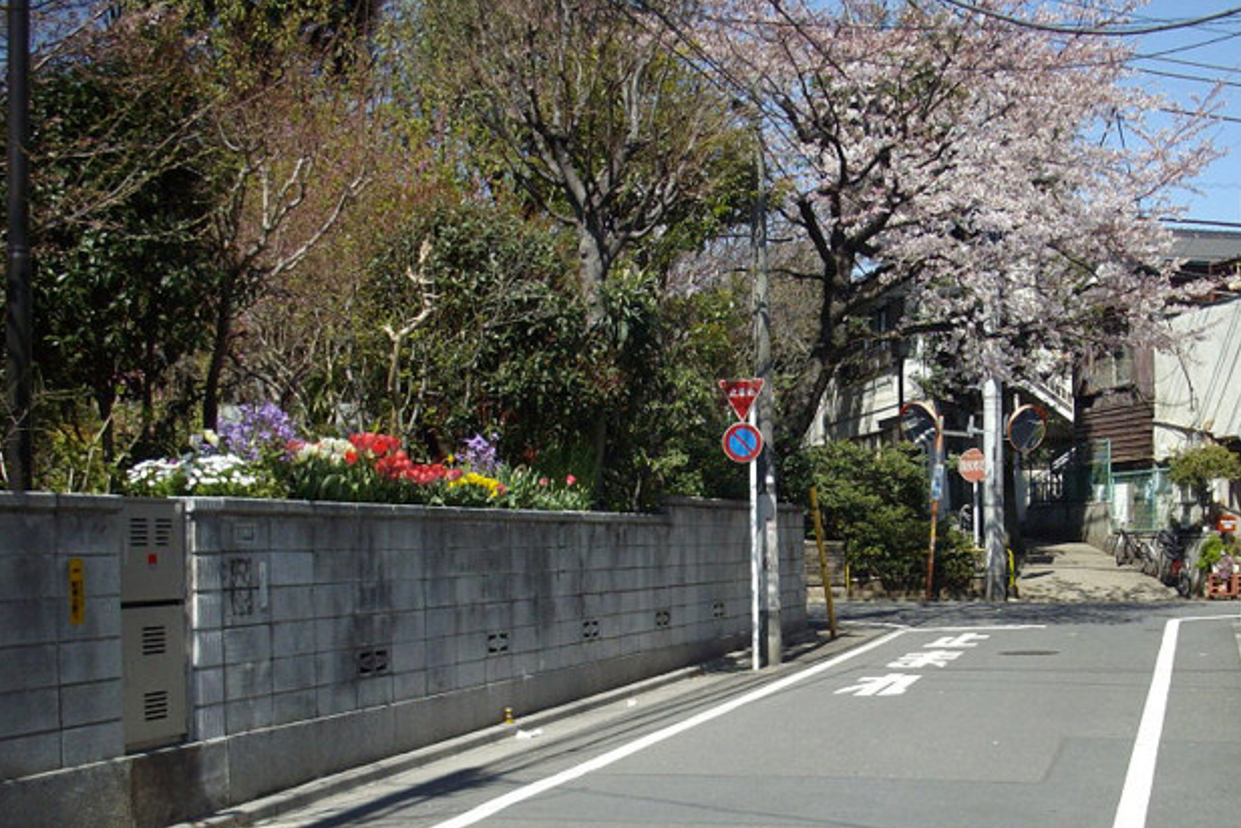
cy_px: 547
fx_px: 1828
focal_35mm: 53
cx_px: 817
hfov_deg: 37.1
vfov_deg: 25.4
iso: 80
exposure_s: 1/250
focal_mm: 6.2
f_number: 5.6
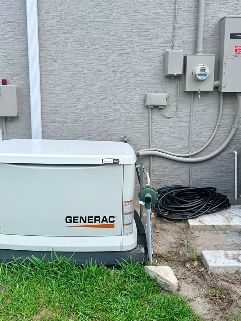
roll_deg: +1.0
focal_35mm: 33
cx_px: 107
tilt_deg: -7.8
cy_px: 128
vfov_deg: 54.9
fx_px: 306
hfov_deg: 42.9
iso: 80
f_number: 1.78
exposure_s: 1/1727
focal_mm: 6.76
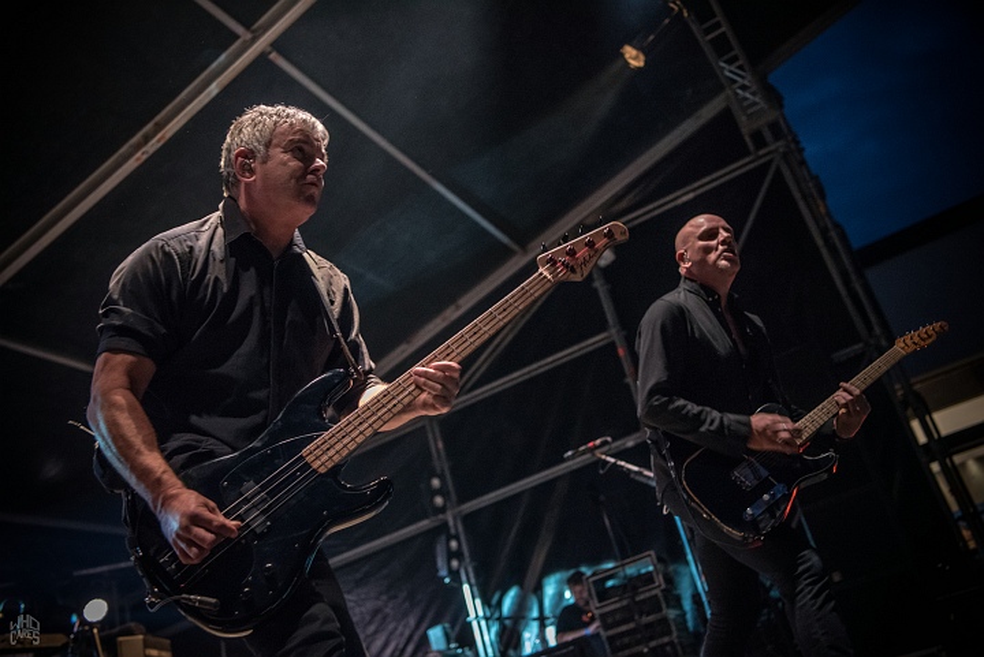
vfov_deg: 33.4
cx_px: 492
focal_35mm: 40
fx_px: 1094
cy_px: 328
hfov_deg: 48.4
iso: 4000
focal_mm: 40
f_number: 2.8
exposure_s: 1/80
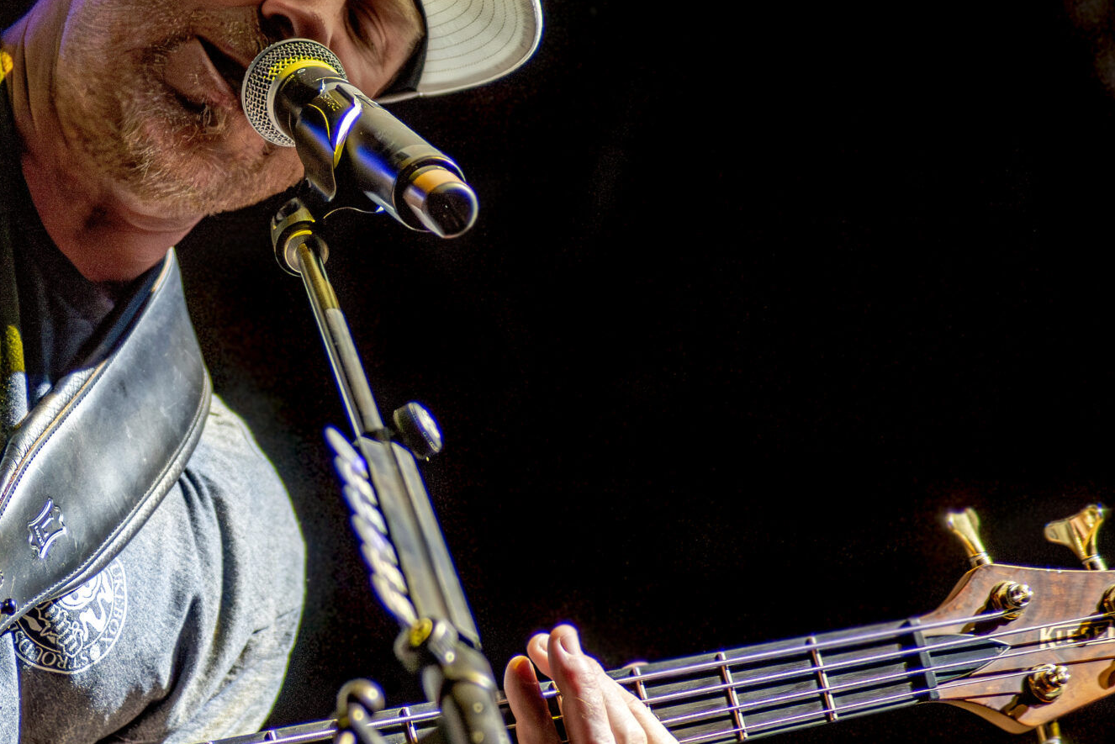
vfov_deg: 5.5
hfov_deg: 8.2
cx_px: 91
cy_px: 397
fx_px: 7776
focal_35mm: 251
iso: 1600
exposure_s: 1/500
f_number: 5
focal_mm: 130
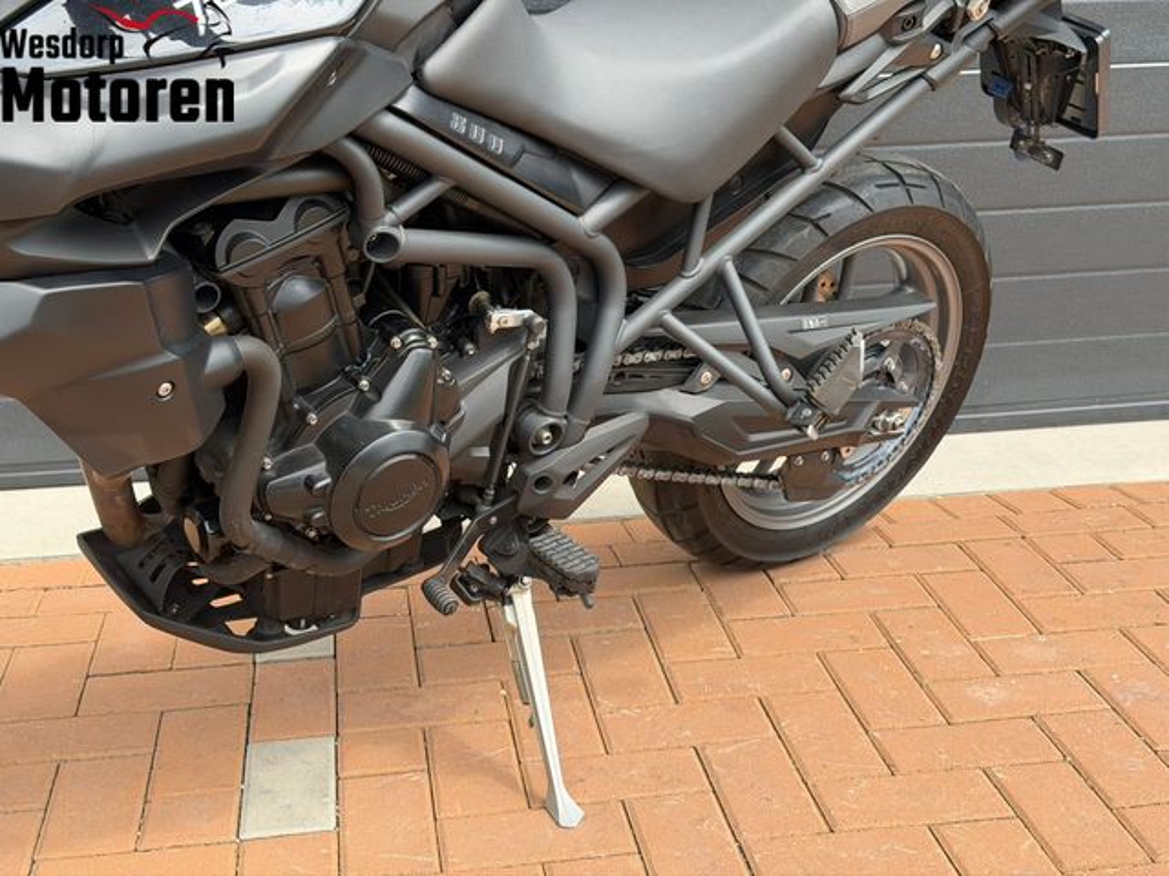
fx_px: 1621
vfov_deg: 30.3
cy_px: 438
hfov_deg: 39.7
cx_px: 584
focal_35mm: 48
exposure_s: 1/1203
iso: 100
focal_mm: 6.76
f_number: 1.78
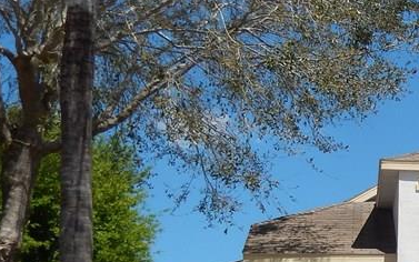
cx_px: 475
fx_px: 823
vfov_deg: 17.8
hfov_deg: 26.1
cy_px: 242
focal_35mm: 72
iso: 125
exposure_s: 1/400
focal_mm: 4.5
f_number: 6.8
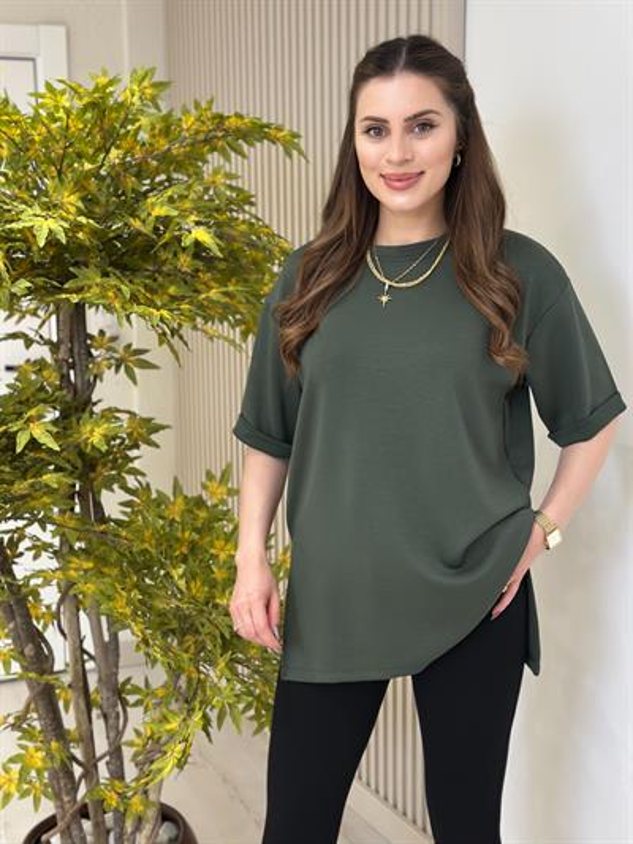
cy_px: 422
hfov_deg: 30.3
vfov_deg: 39.6
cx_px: 316
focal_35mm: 48
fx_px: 1170
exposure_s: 1/100
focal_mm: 6.86
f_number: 1.78
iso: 64
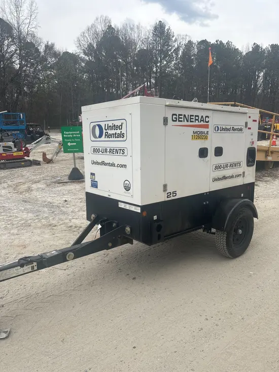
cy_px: 186
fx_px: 279
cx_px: 140
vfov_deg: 67.3
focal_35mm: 26
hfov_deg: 53.1
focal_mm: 5.96
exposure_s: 1/1567
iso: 50
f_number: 1.6
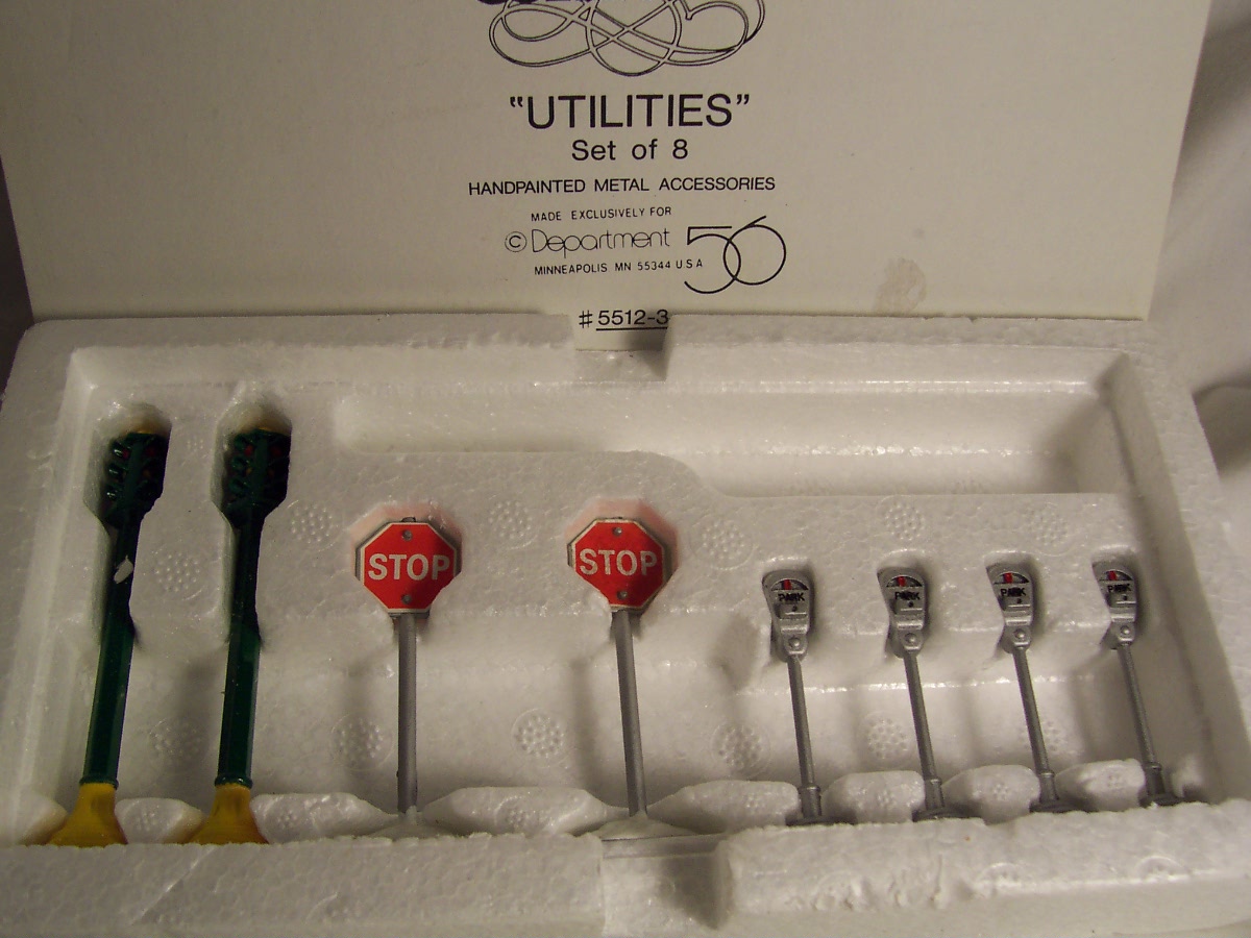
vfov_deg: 38.7
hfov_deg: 50.1
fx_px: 1337
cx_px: 626
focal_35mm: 37
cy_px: 469
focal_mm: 5.6
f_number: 2.8
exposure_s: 1/250
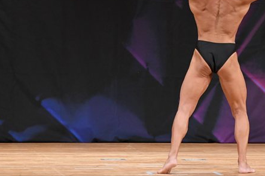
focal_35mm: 446
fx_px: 3282
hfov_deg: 4.6
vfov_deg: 3.1
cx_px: 216
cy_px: 31
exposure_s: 1/400
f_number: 5.6
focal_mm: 170
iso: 3200
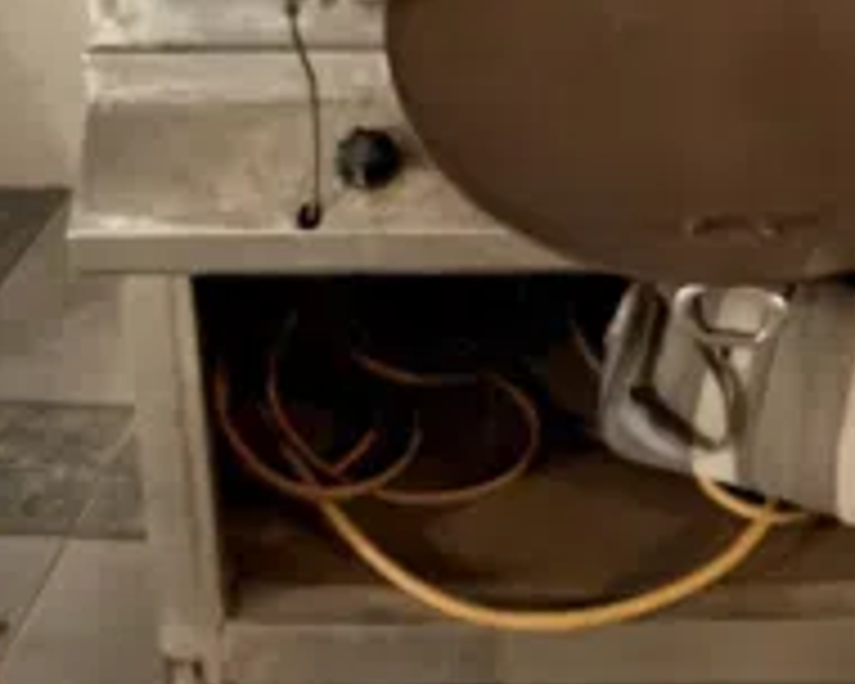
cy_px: -220
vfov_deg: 27.1
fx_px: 1164
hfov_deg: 39.1
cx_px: 657
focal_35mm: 46
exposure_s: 1/4
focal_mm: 2.22
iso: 1600
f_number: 2.2
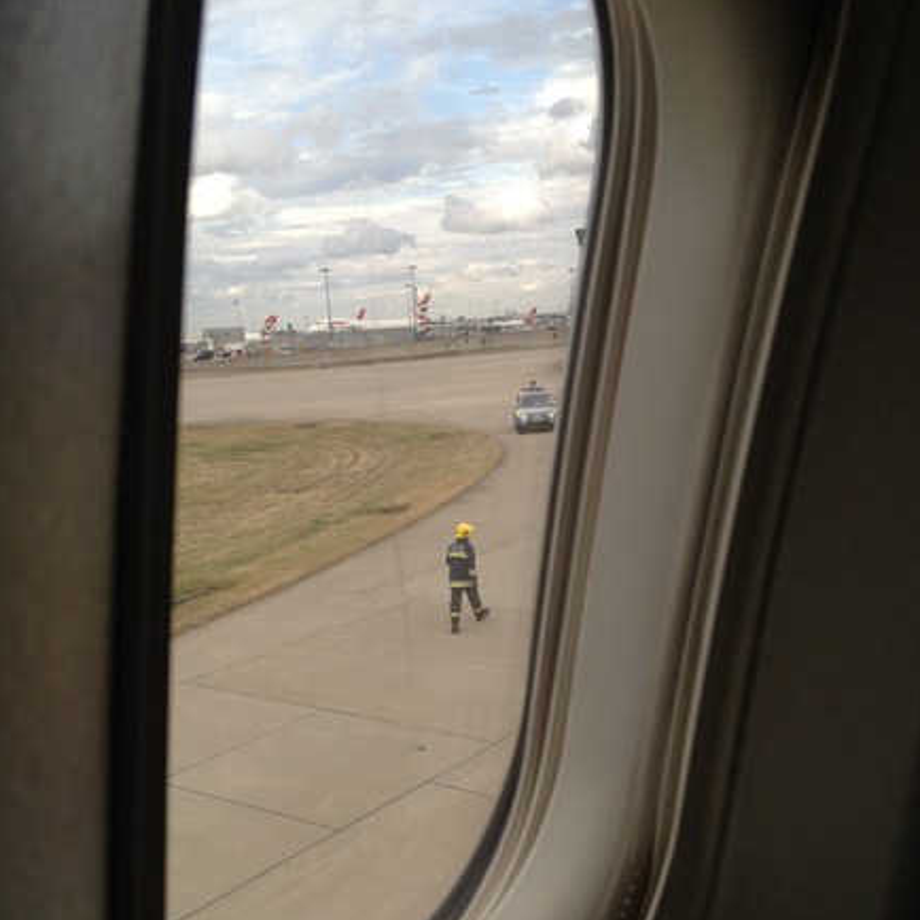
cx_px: 462
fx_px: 1263
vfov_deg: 39.6
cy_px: 602
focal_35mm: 42
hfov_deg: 40.0
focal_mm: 4.28
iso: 64
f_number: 2.4
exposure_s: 1/389
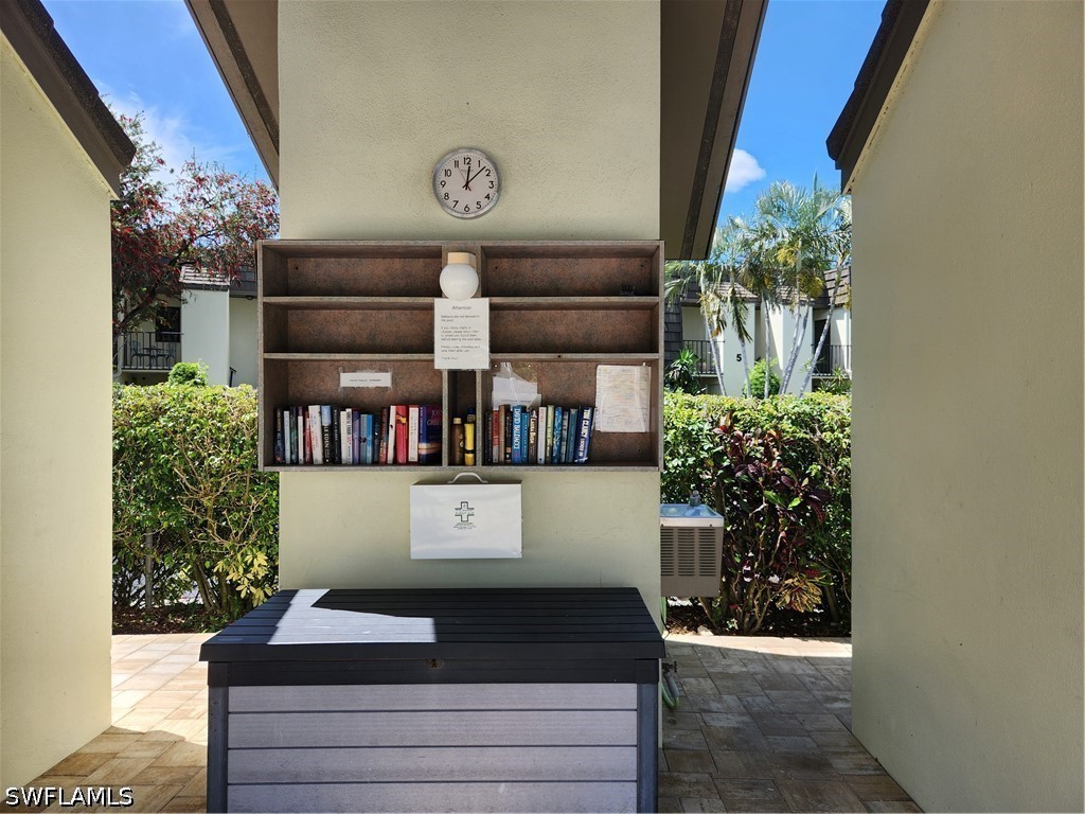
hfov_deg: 73.9
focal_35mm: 23
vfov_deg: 58.9
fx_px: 721
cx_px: 542
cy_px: 407
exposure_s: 1/681
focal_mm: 5.4
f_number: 1.8
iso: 20
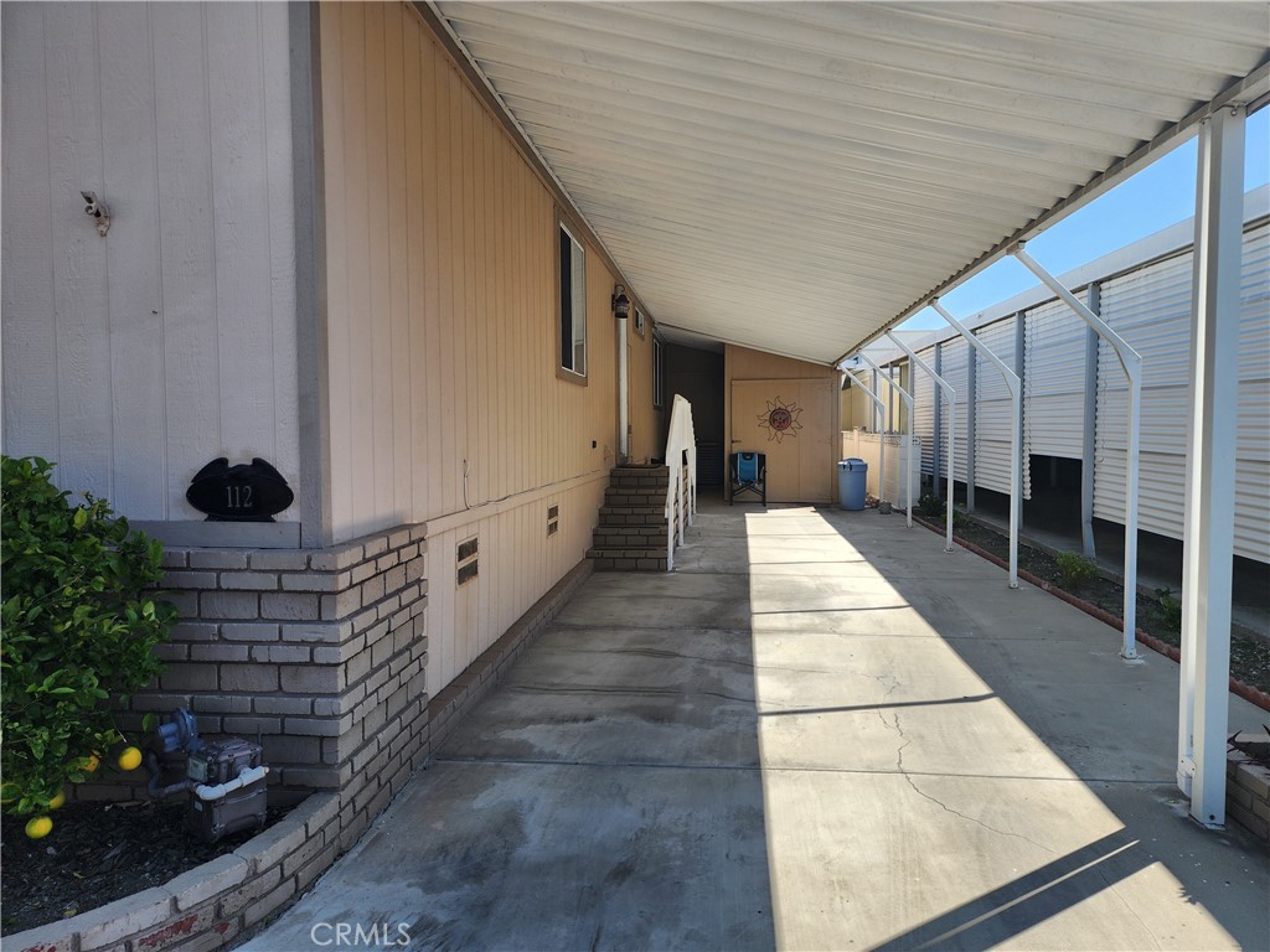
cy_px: 476
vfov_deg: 58.9
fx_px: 844
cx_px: 635
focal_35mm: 23
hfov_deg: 73.9
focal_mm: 6.4
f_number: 1.8
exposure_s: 1/582
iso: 12
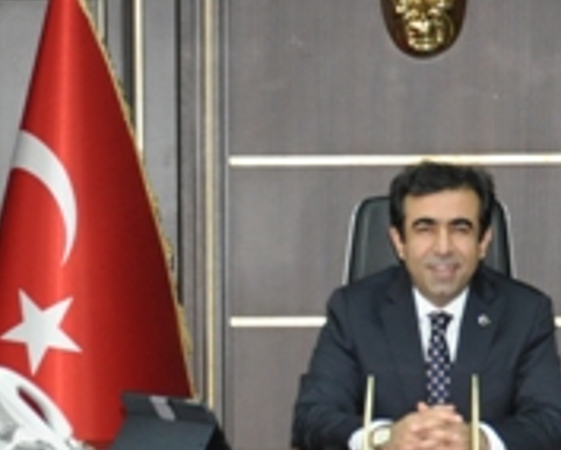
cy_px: 480
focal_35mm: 122
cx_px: 203
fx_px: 2028
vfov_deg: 12.5
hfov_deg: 15.7
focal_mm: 24
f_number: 3.8
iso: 800
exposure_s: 1/60
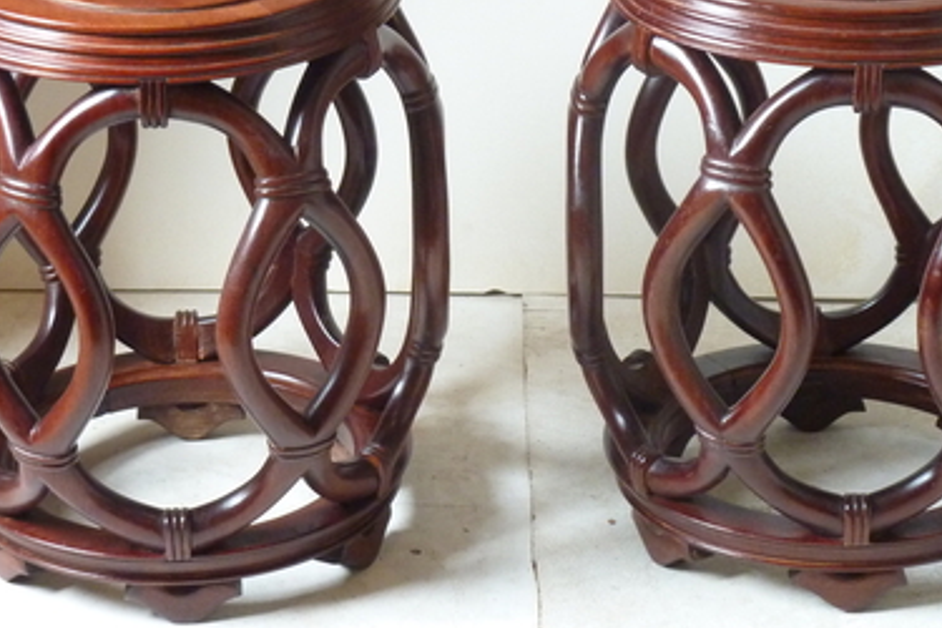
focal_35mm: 138
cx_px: 525
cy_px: 234
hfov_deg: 14.9
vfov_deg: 9.9
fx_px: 3611
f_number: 4.2
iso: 400
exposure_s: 1/30
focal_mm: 13.7
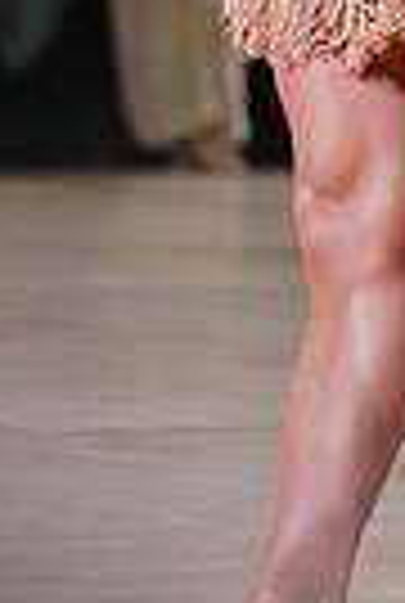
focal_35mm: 496
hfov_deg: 2.8
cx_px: 826
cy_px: -248
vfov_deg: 4.1
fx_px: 8326
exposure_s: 1/400
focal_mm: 115
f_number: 2.8
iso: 800
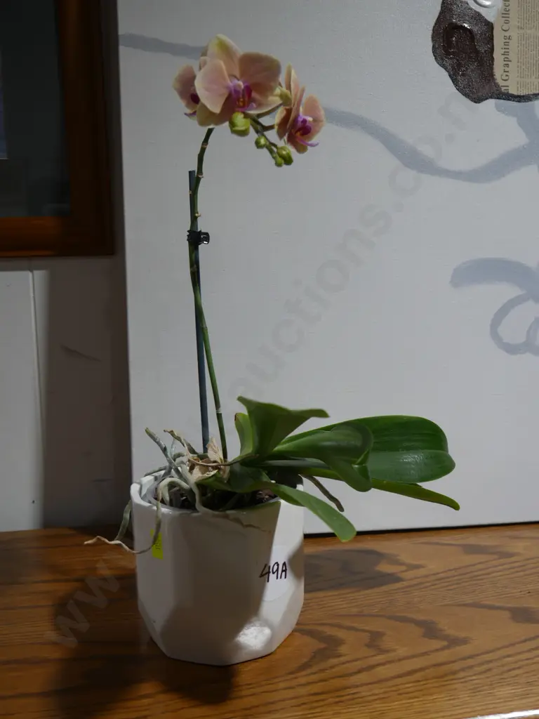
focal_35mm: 34
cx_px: 270
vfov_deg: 54.0
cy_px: 360
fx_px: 706
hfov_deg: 41.8
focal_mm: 17
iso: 200
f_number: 4
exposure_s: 1/80
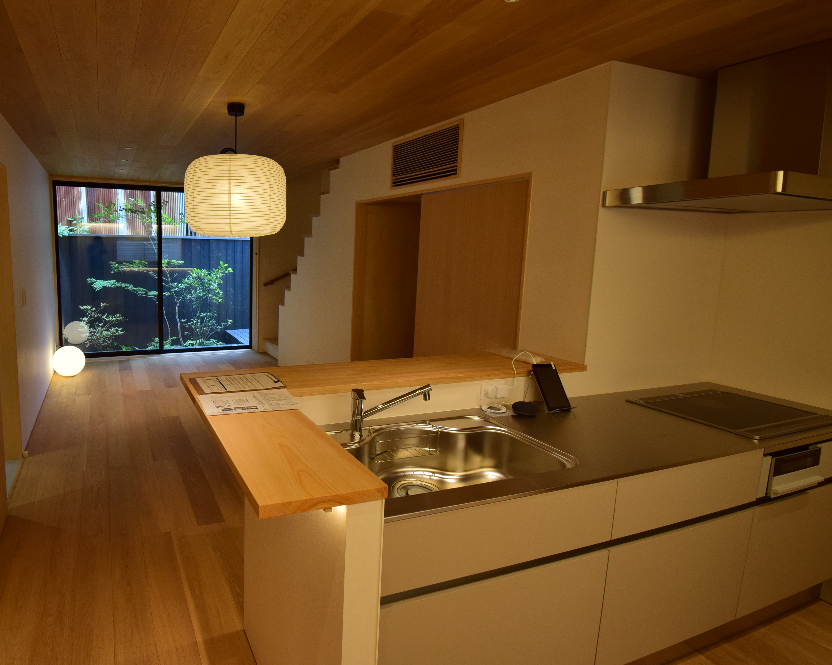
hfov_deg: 80.3
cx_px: 272
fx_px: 468
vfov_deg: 70.8
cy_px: 308
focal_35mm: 19
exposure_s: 1/60
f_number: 6.7
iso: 400
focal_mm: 10
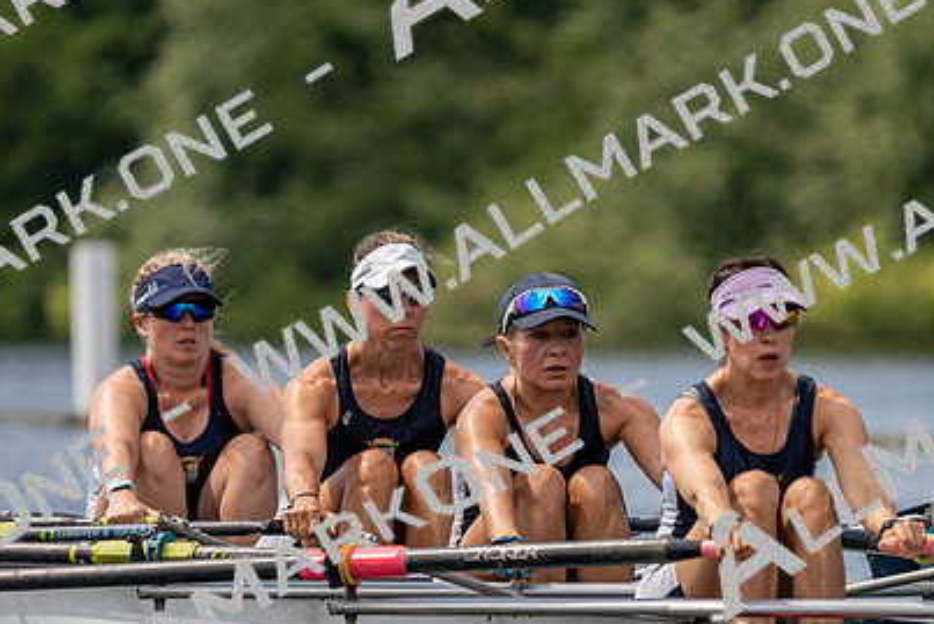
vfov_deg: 2.1
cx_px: 515
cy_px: 400
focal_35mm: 657
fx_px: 17051
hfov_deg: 3.1
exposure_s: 1/1600
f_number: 6.3
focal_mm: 456
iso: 250
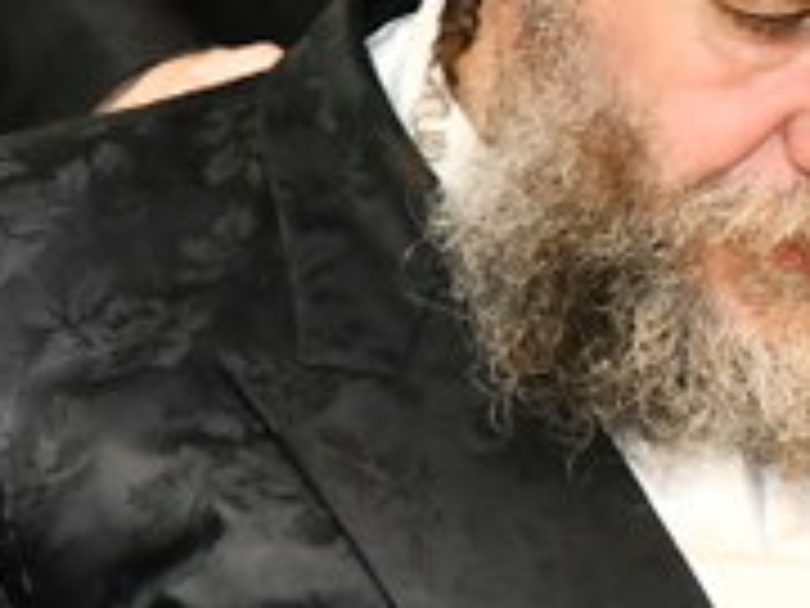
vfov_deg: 6.2
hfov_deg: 7.6
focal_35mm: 239
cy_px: 83
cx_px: -1341
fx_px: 5593
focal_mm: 32
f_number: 5.6
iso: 1600
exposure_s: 1/100
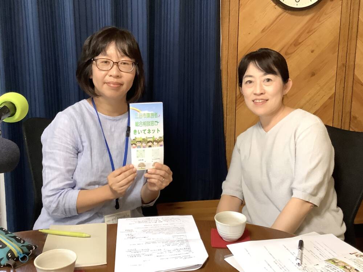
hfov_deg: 58.4
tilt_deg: -10.6
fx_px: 325
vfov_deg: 45.4
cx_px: 182
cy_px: 136
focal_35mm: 31
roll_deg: -1.2
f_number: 2.4
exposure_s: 1/40
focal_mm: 3.3
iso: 320
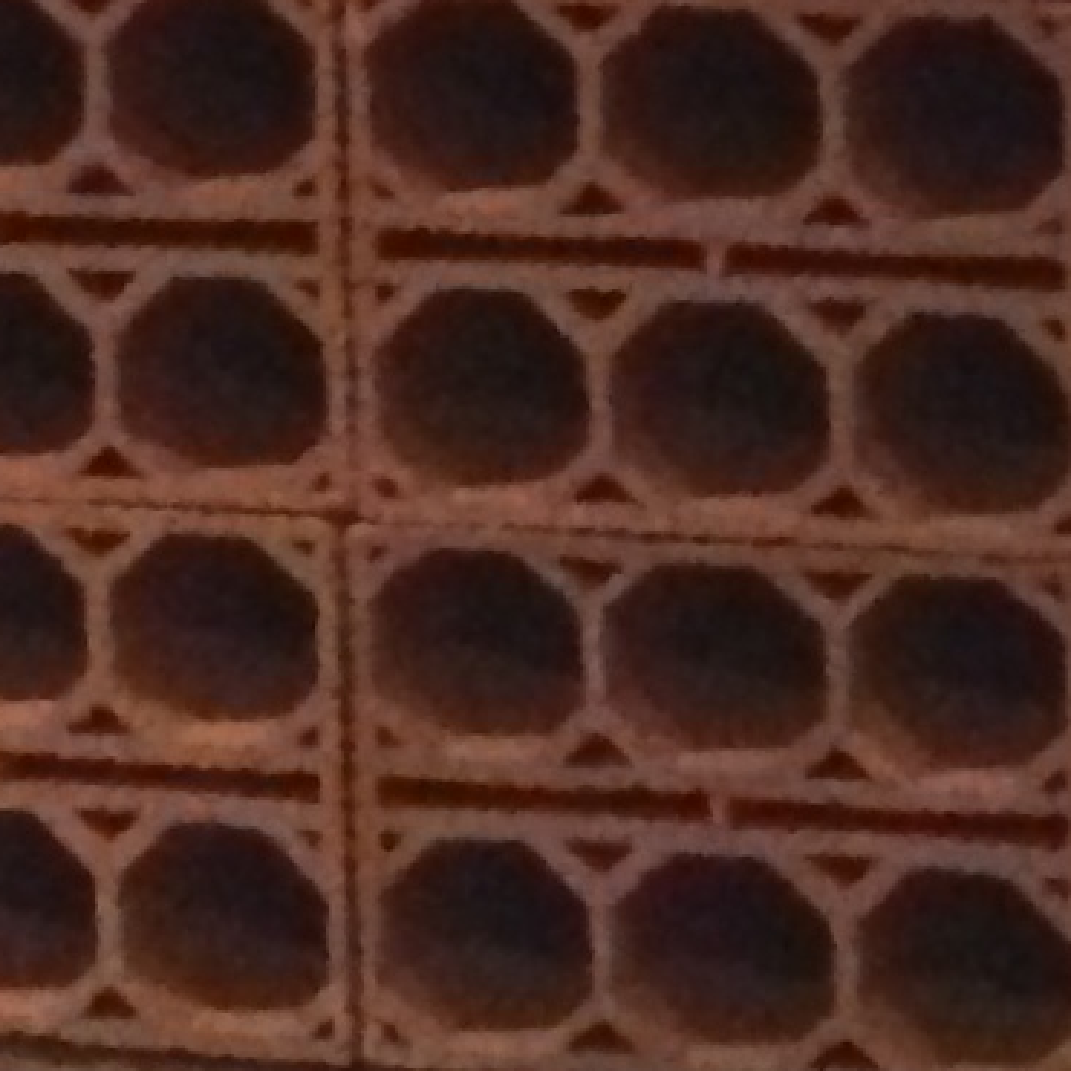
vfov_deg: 7.2
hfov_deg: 7.3
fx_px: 8156
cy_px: -1033
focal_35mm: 233
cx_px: 1966
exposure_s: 1/15
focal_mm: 4.12
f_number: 2.2
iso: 500
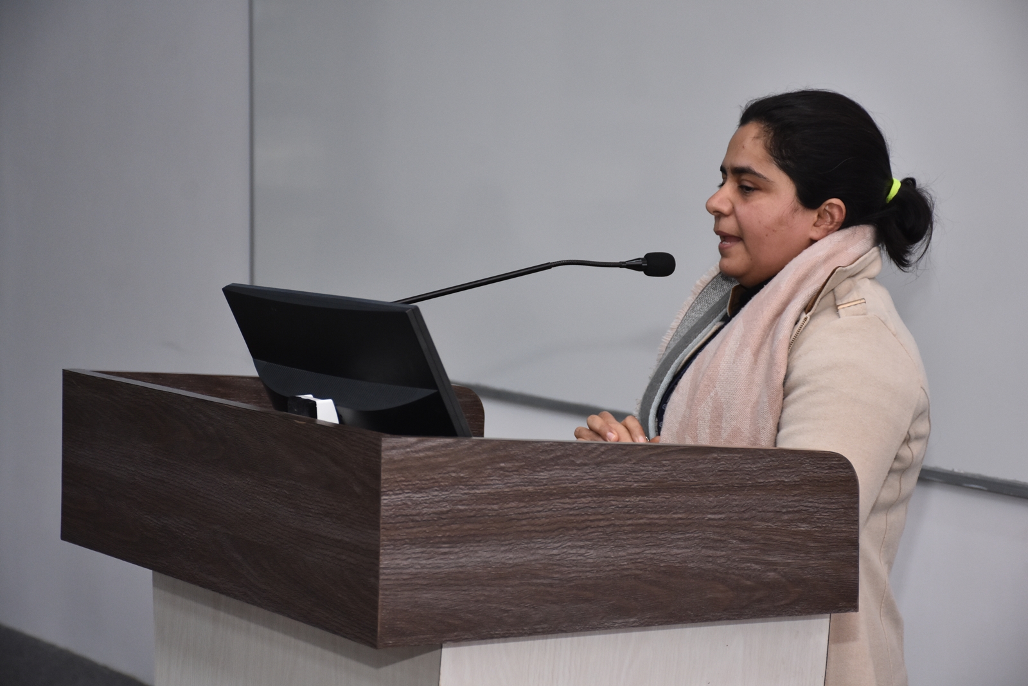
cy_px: 343
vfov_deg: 13.8
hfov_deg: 20.6
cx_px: 514
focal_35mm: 99
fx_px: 2827
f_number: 5
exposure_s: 1/125
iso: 1000
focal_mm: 66
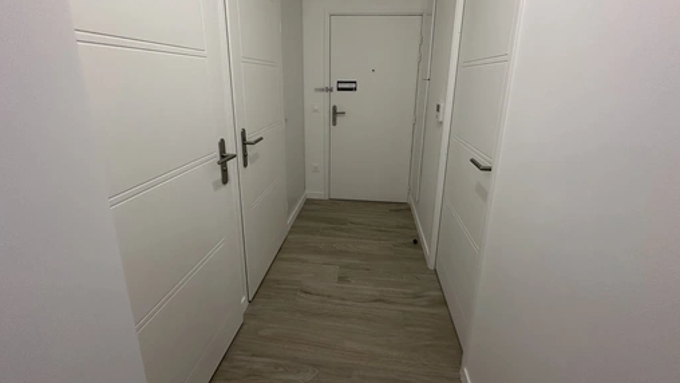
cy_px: 153
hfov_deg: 99.4
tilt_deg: -13.2
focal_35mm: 16
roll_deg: -0.6
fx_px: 289
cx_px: 345
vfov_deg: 66.5
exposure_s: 1/99
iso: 250
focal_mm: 2.22
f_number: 2.2
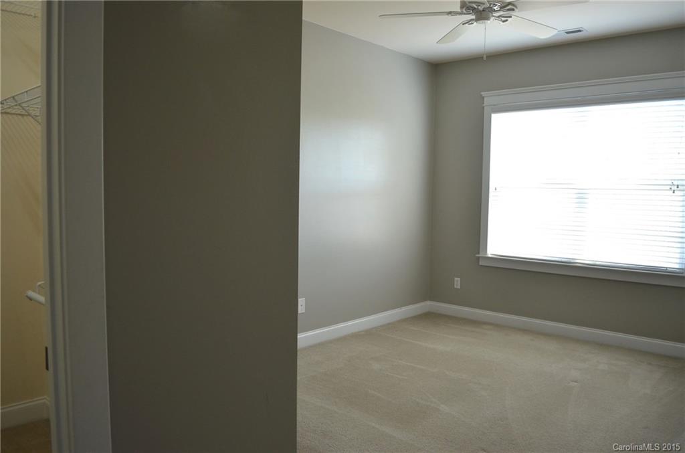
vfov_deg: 47.7
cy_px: 226
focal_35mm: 27
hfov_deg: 67.5
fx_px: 512
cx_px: 342
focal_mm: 18
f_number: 4
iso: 450
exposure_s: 1/60
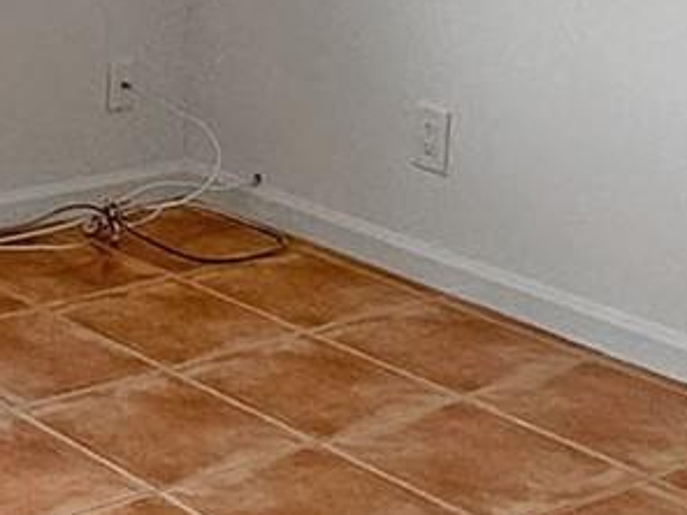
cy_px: -197
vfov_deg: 14.5
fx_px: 1925
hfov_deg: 18.4
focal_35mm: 97
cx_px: -281
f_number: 2.2
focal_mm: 2.22
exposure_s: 1/100
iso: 80
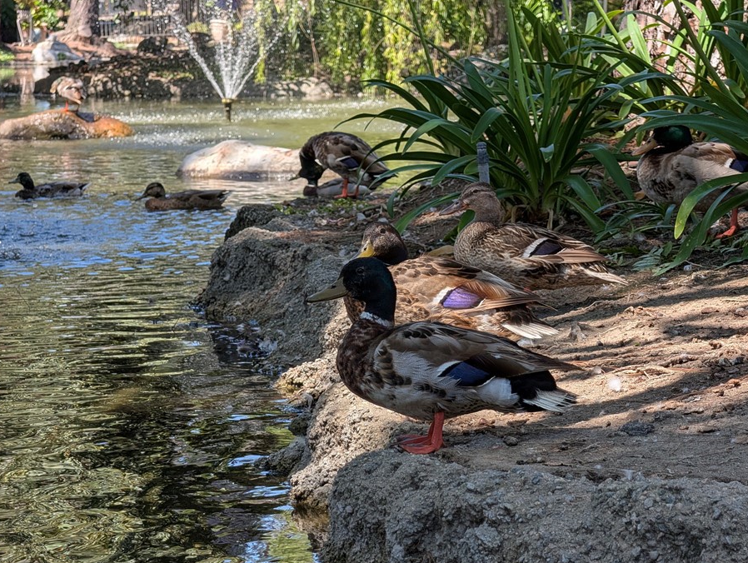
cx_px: 403
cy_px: 292
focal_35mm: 125
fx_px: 2705
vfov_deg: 11.9
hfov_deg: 15.7
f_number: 2.8
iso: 46
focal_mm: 17.91
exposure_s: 1/534
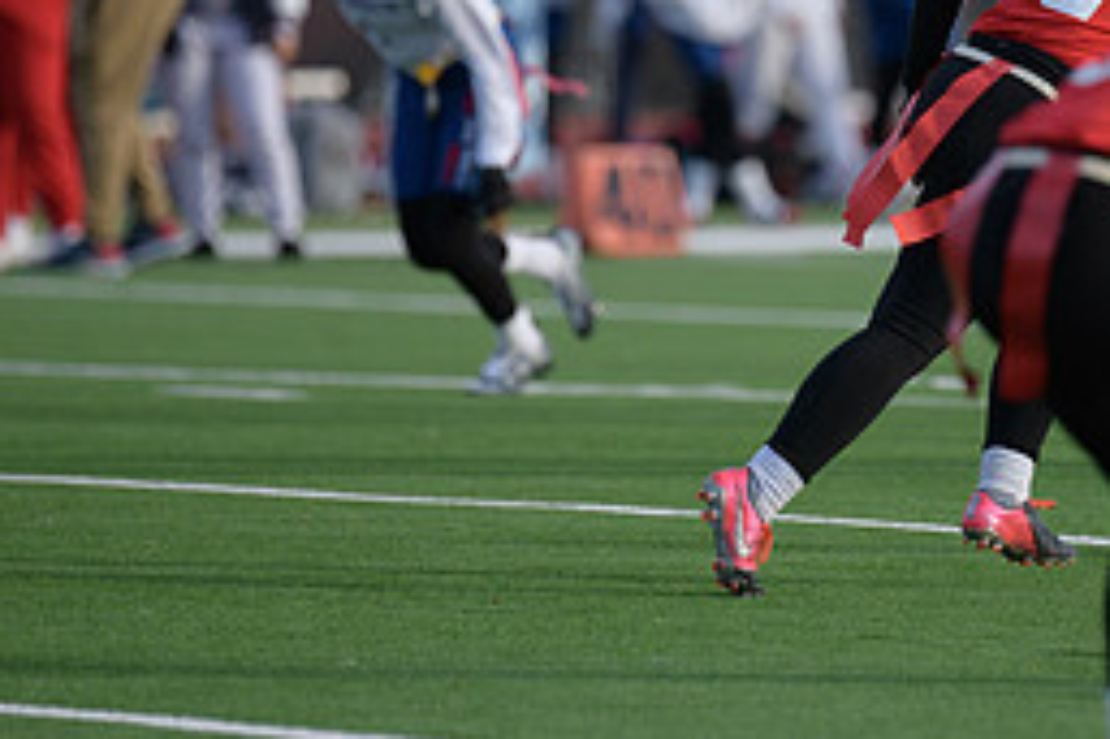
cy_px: 231
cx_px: 834
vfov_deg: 2.3
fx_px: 18796
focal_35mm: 610
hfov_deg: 3.4
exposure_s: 1/3200
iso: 450
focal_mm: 270
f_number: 2.8
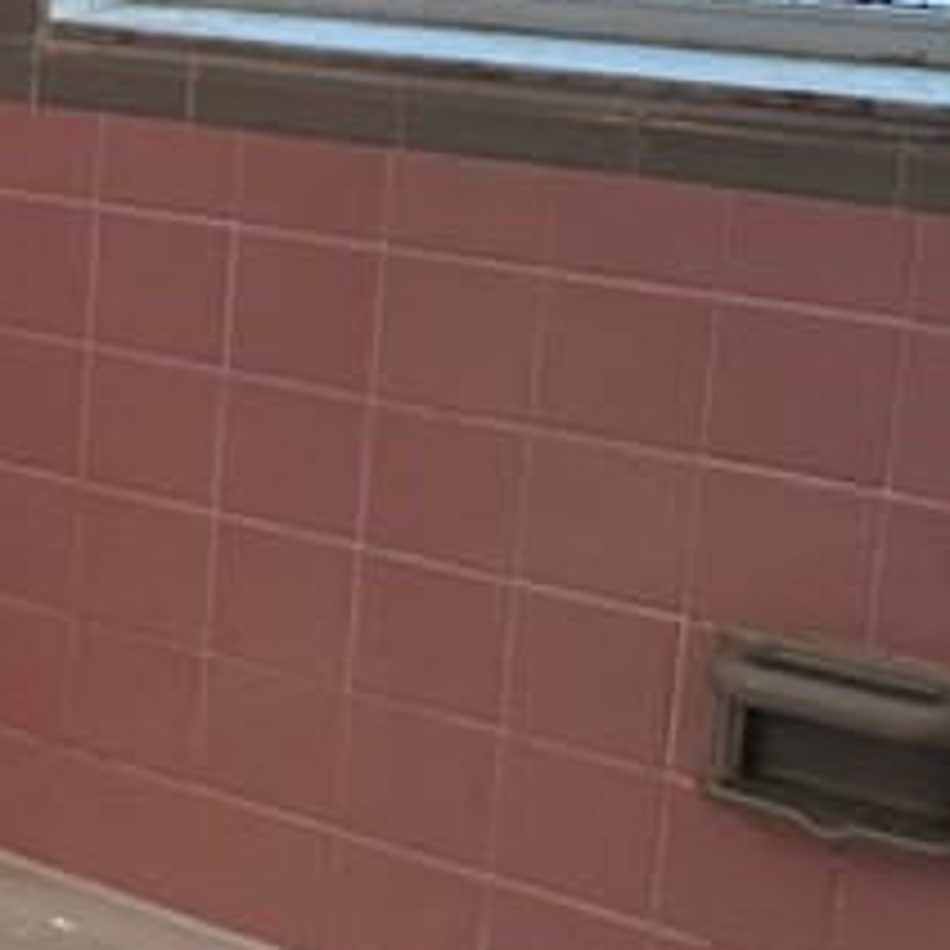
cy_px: 261
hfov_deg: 15.3
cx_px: -873
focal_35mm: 94
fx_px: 2919
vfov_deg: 18.4
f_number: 2.2
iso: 64
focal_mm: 2.22
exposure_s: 1/120
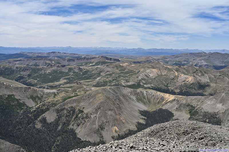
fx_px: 261
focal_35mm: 41
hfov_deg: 47.4
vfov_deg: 32.6
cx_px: 114
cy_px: 76
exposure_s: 1/500
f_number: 7.1
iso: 64
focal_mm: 41
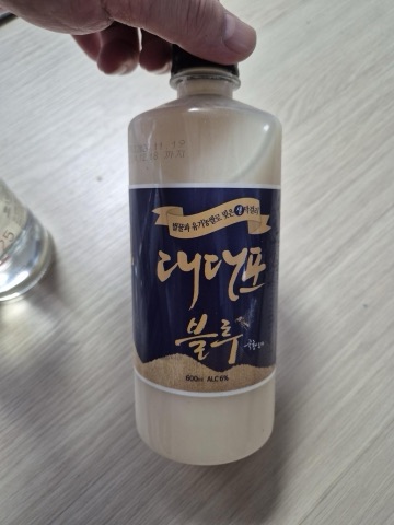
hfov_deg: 58.9
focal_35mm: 23
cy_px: 262
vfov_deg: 73.9
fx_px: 349
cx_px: 197
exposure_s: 1/120
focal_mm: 5.4
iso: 400
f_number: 1.8
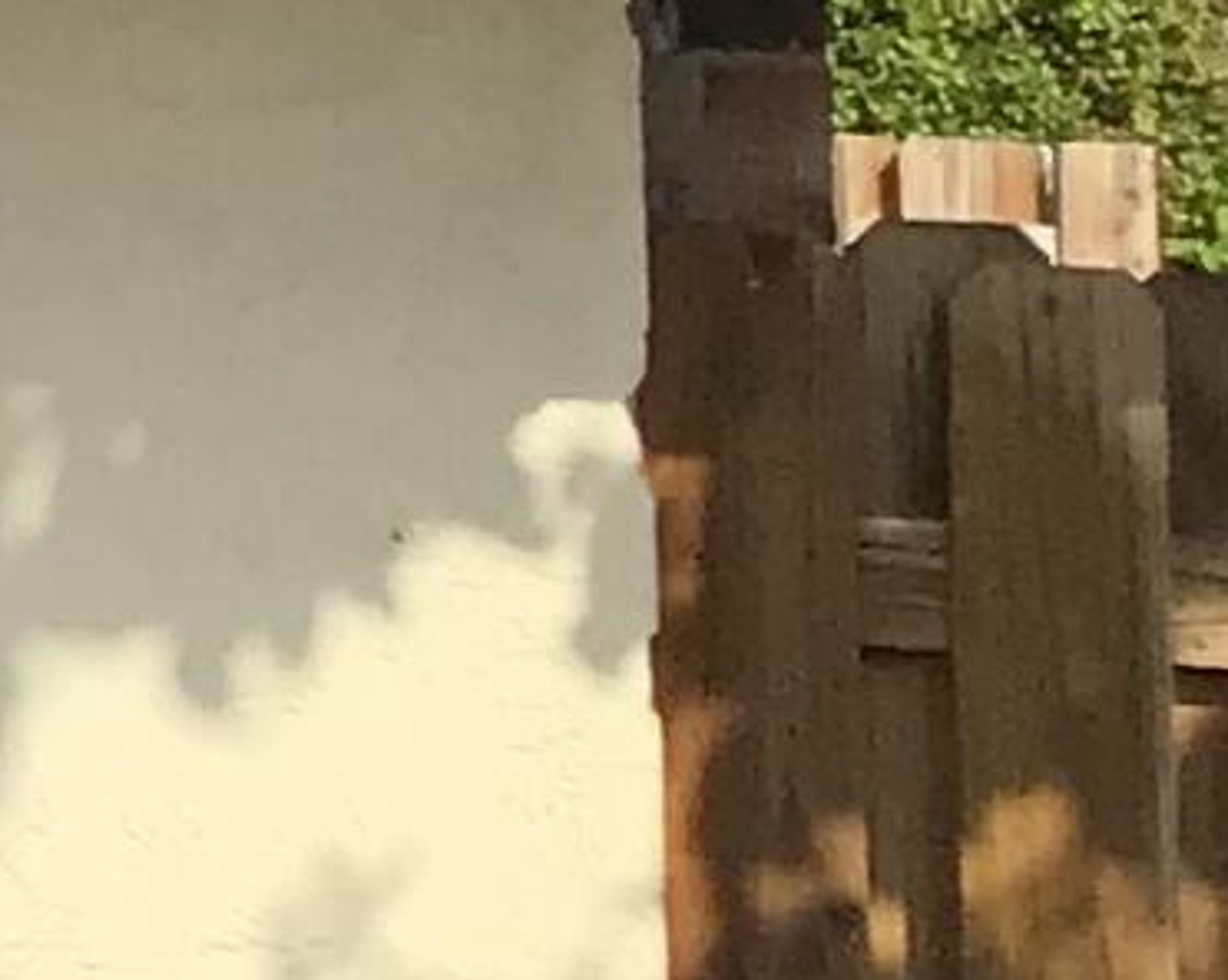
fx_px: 8895
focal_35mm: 245
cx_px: -3015
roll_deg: -2.7
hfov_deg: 6.8
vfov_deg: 6.0
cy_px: -1596
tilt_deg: +8.9
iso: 25
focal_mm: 3.3
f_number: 2.4
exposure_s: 1/1508
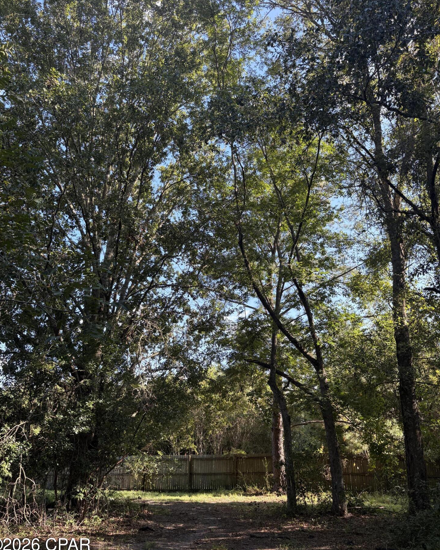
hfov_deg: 51.5
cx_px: 216
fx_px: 456
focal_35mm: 28
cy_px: 269
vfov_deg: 62.2
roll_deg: -0.8
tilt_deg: +23.6
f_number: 1.6
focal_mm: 5.96
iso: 64
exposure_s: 1/475
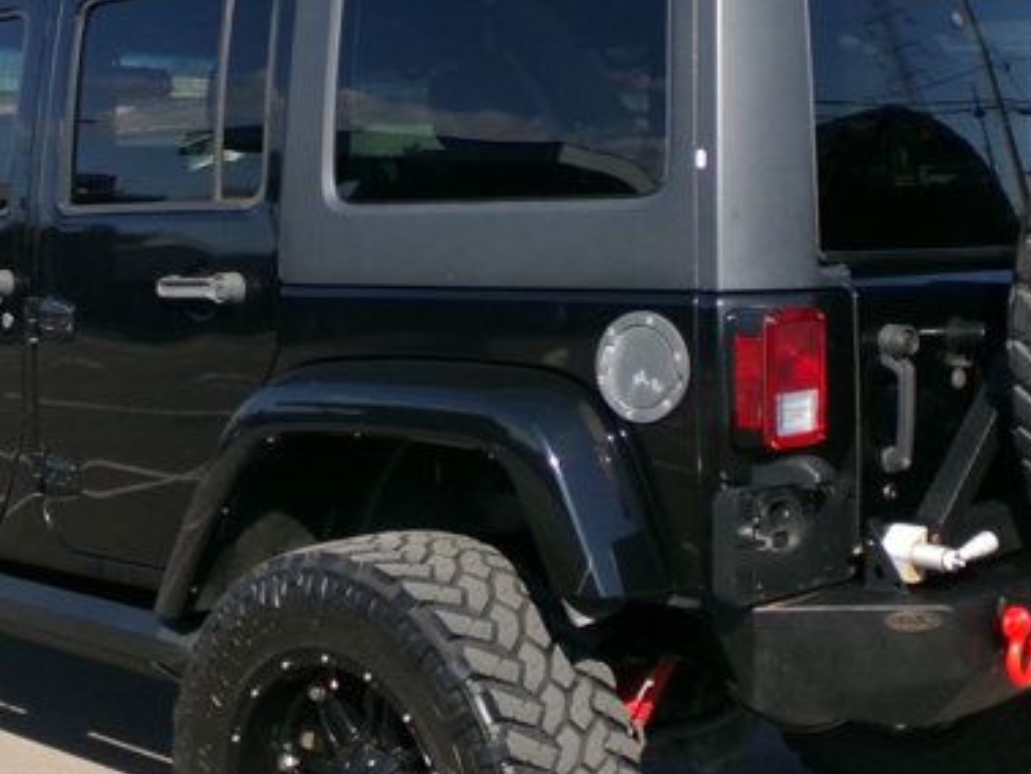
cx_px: 567
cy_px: 371
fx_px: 1937
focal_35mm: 65
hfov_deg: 29.8
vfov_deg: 22.6
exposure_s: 1/60
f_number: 11.07
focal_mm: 4.3
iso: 100
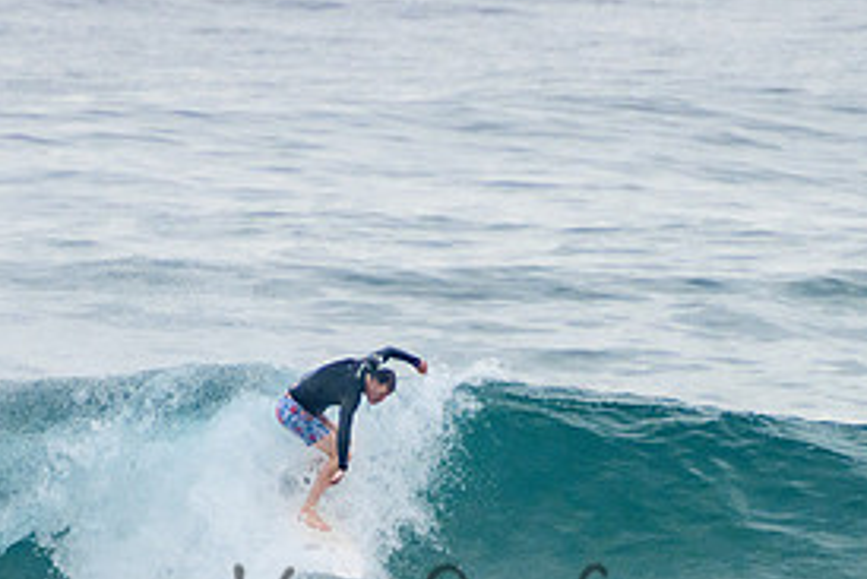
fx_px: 27998
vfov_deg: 1.2
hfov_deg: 1.8
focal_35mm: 1162
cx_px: 468
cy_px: 536
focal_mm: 400
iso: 500
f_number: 5.6
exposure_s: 1/1250
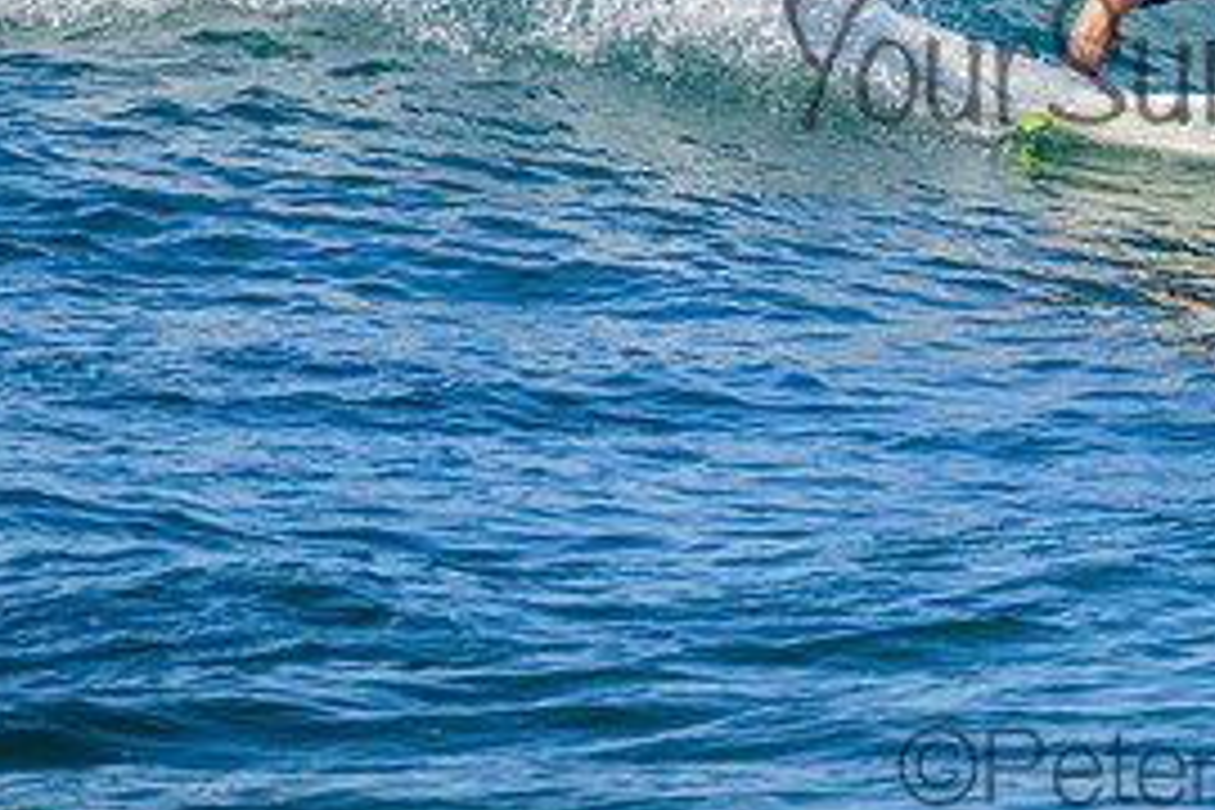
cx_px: 1246
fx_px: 57978
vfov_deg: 0.8
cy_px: 20
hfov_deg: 1.2
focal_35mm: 1718
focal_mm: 800
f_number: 11
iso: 1250
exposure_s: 1/2000
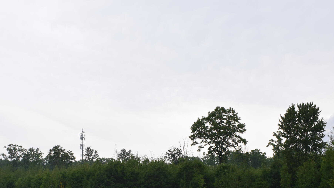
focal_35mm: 47
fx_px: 416
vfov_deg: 24.5
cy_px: 180
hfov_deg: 43.5
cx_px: 135
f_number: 10
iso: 400
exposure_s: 1/200
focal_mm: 18
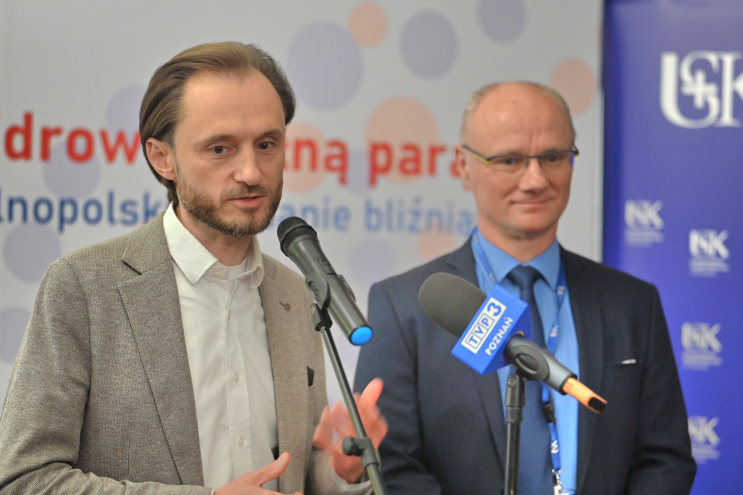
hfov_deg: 21.5
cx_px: 372
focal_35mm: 95
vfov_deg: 14.4
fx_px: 1961
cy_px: 248
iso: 200
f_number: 2.8
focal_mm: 95
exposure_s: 1/60.2
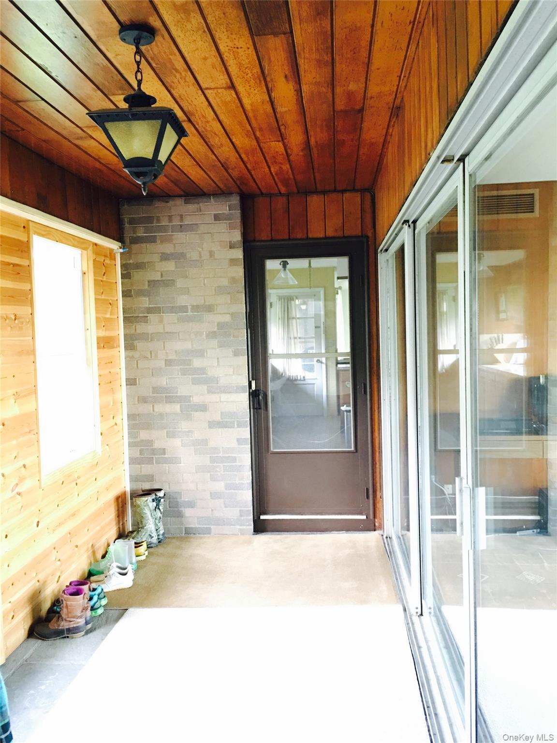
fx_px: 622
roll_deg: +1.3
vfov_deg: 61.7
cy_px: 372
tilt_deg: -2.7
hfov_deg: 48.2
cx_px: 278
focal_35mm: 29
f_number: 2.2
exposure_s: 1/4
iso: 100
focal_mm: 4.15
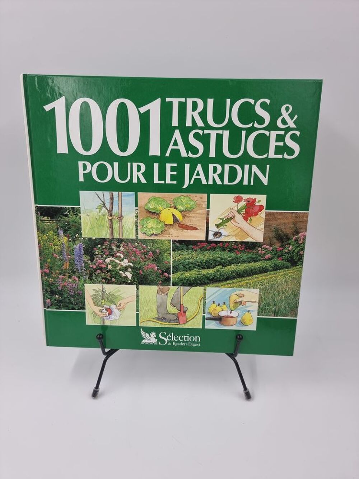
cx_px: 180
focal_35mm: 24
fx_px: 332
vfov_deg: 71.6
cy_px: 240
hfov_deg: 56.8
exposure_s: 1/120
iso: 50
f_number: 1.8
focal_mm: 6.7
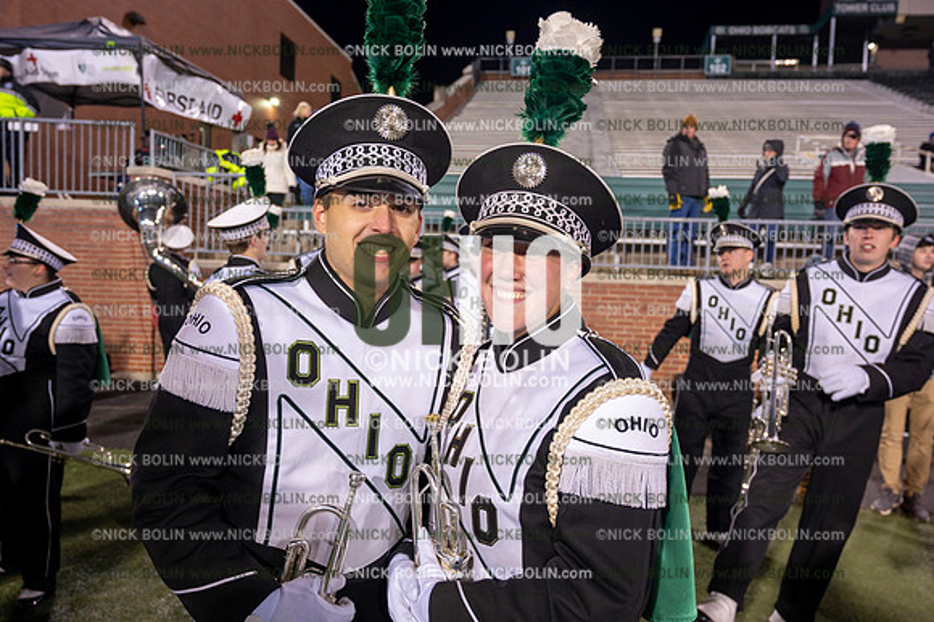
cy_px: 311
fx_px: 726
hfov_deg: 65.5
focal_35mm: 28
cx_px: 467
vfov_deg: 46.4
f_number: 4.5
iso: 1000
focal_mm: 28
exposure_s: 1/125
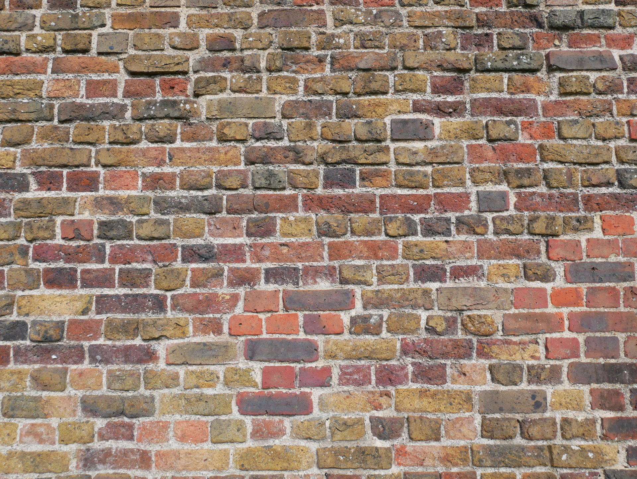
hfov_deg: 59.9
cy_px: 240
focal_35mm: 30
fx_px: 552
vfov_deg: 46.8
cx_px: 318
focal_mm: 15
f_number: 7.1
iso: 200
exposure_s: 1/400
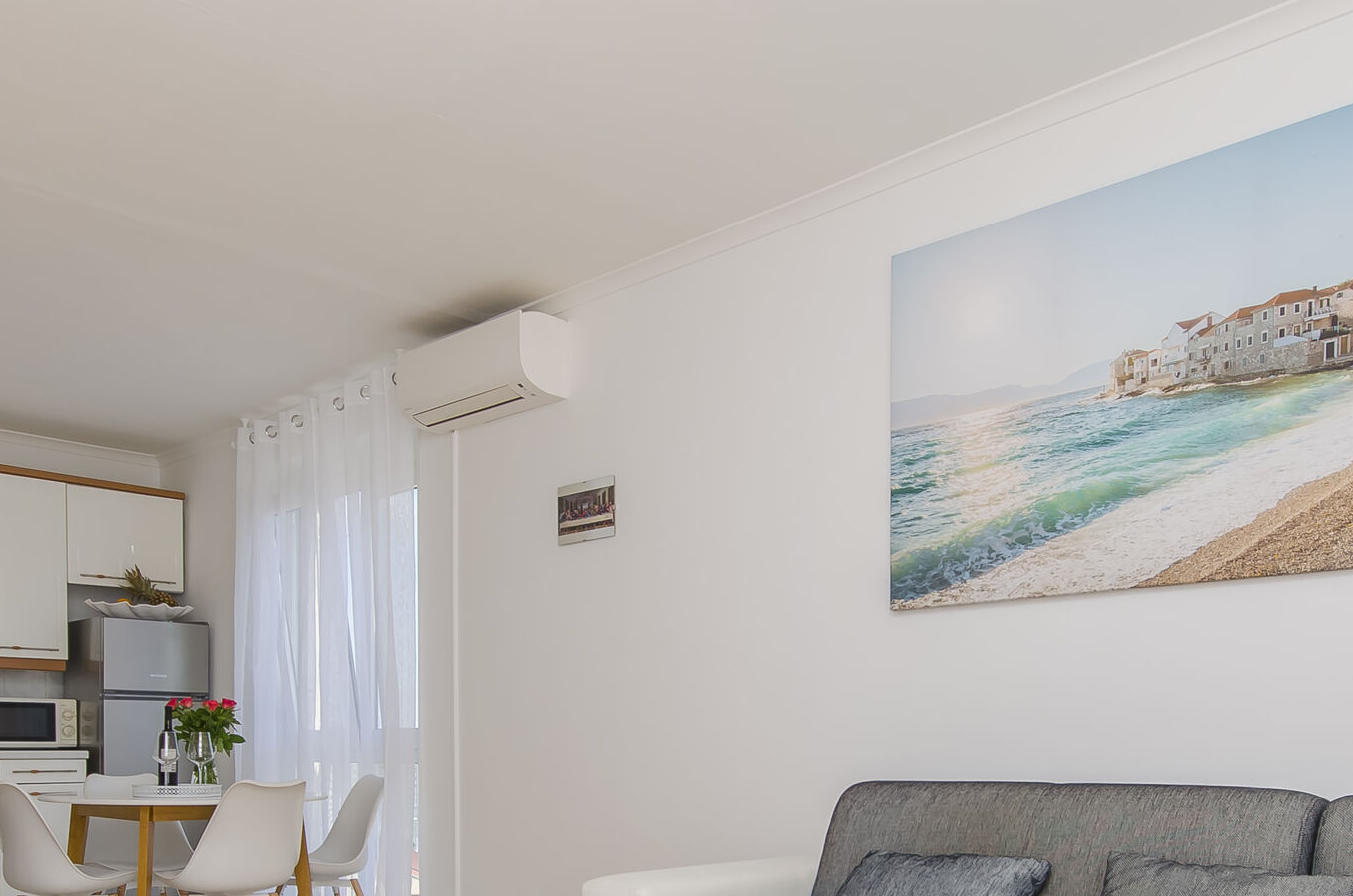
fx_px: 1163
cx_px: 668
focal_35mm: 31
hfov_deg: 60.4
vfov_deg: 39.8
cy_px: 763
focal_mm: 10
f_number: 7.1
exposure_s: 1/125
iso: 100
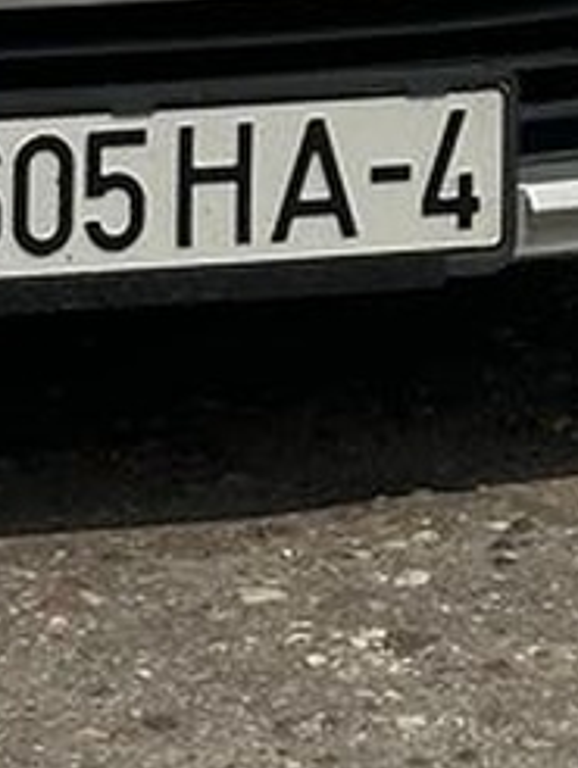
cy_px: -1152
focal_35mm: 312
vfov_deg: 6.0
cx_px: -403
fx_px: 6934
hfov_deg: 4.7
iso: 64
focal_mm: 6.86
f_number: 1.78
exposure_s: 1/8197
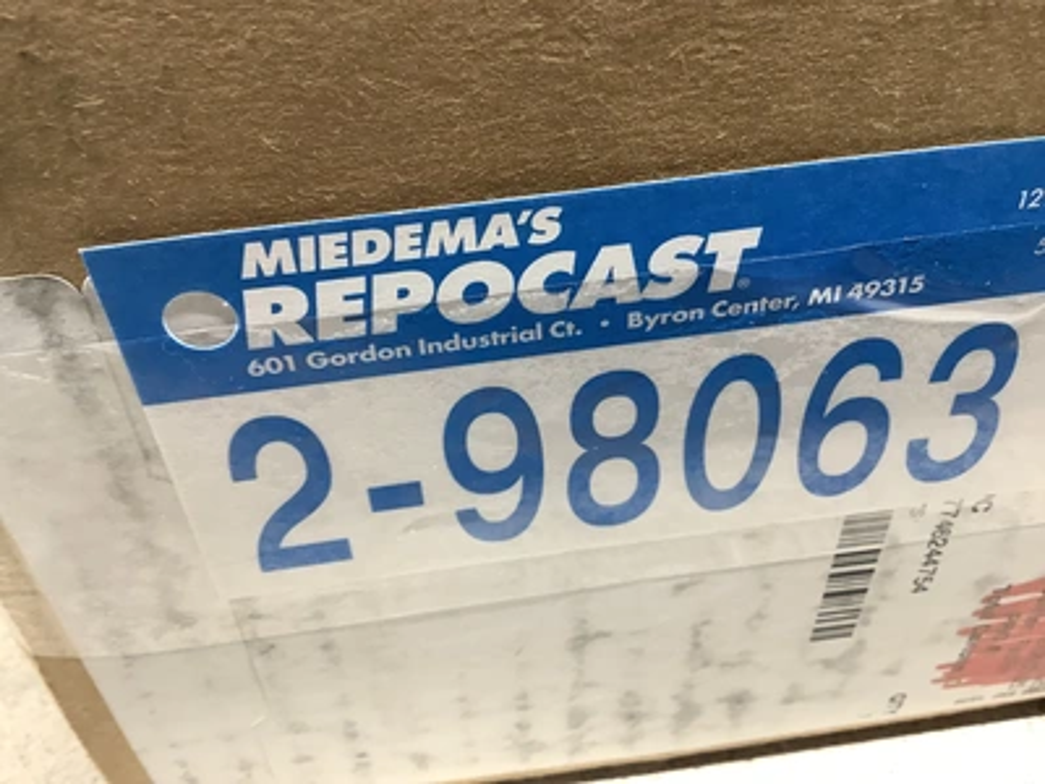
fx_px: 936
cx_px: 522
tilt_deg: -42.9
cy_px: 392
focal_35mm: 31
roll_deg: +1.5
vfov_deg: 45.4
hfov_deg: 58.4
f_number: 2.4
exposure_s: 1/60
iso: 125
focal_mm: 3.3
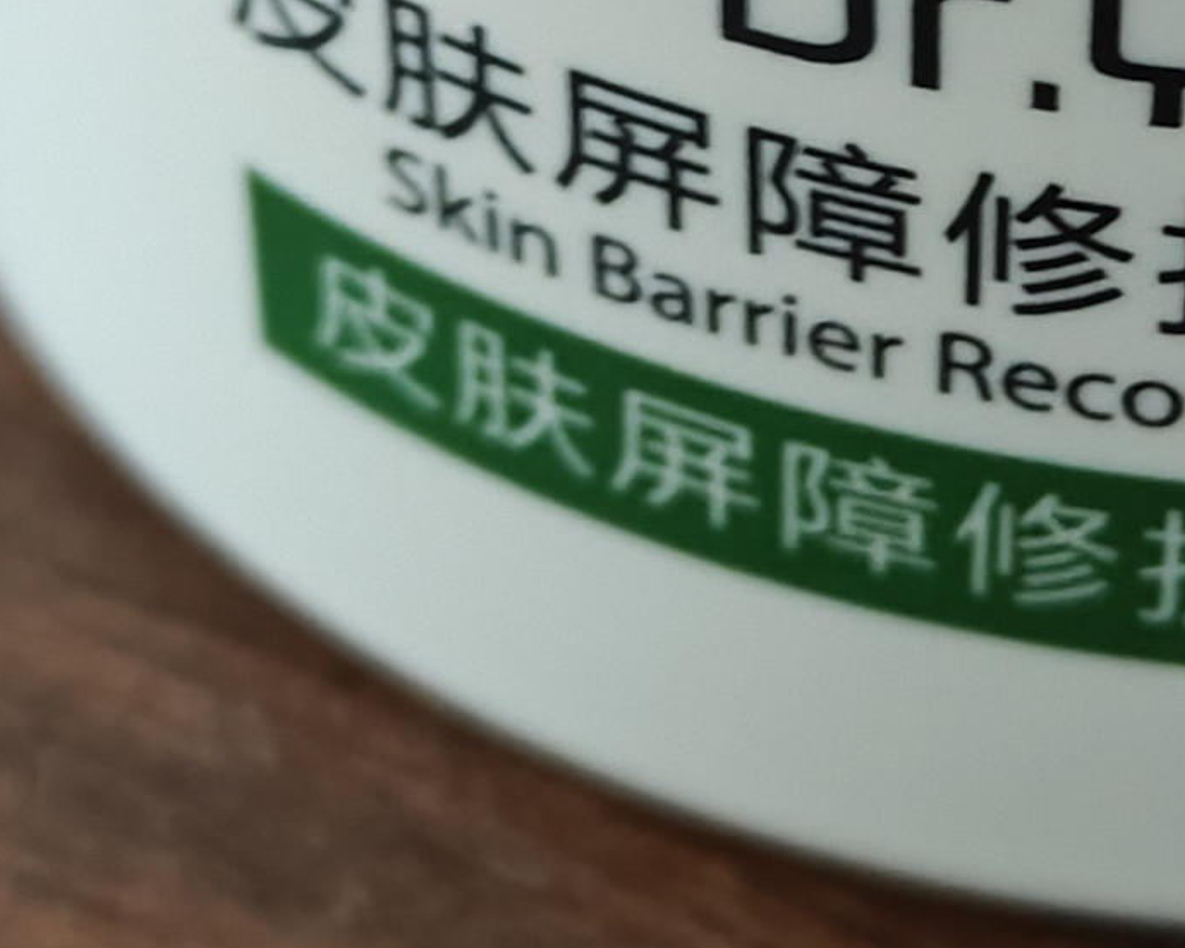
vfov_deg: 11.0
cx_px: 733
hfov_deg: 13.8
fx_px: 4875
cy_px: 67
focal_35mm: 139
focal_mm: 5.59
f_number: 1.8
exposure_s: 1/56
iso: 320
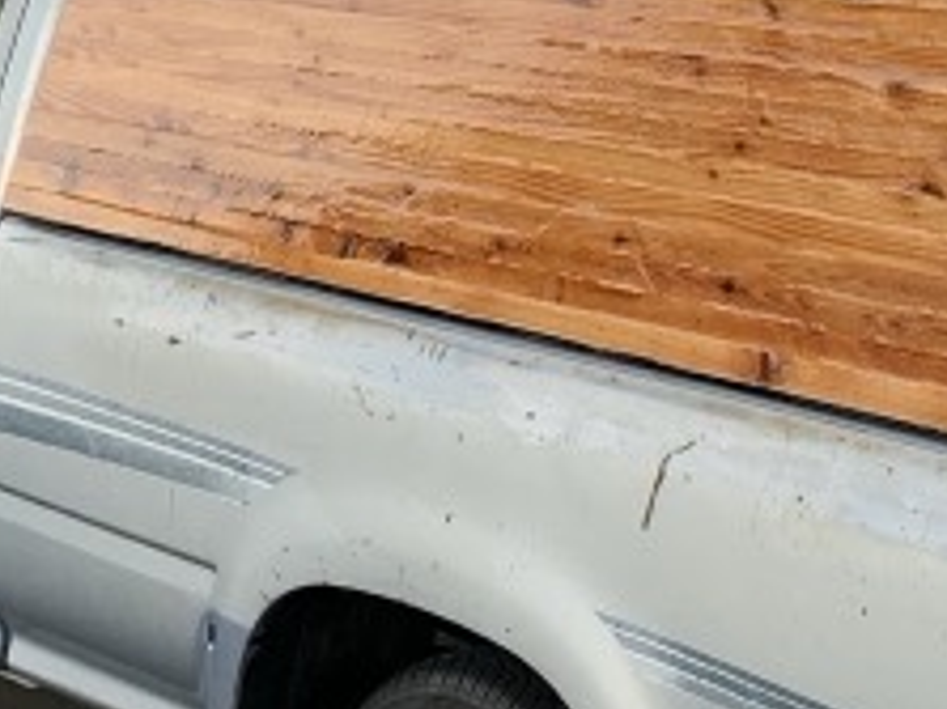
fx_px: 3062
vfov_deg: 13.1
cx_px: 764
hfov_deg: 17.4
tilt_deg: -5.8
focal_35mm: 112
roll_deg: -0.3
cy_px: 81
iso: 80
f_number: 1.8
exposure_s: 1/121
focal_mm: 4.25
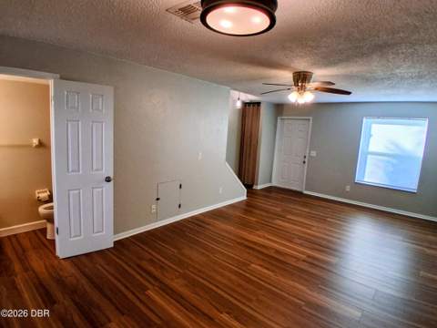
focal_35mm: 17
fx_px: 215
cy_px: 164
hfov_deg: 91.0
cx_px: 218
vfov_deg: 74.7
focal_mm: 1.4
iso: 160
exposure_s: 1/120
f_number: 2.2
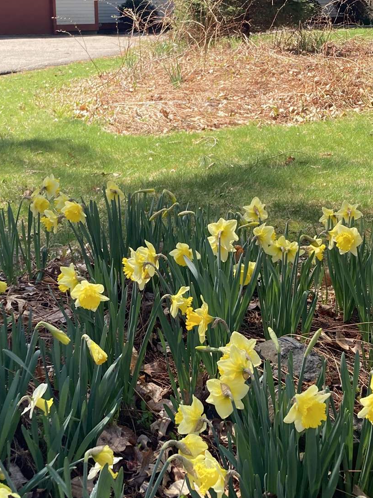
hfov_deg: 24.8
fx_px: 847
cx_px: 140
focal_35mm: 59
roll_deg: +0.6
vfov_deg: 32.7
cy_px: 262
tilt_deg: -15.0
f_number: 1.8
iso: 20
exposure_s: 1/408
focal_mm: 3.99
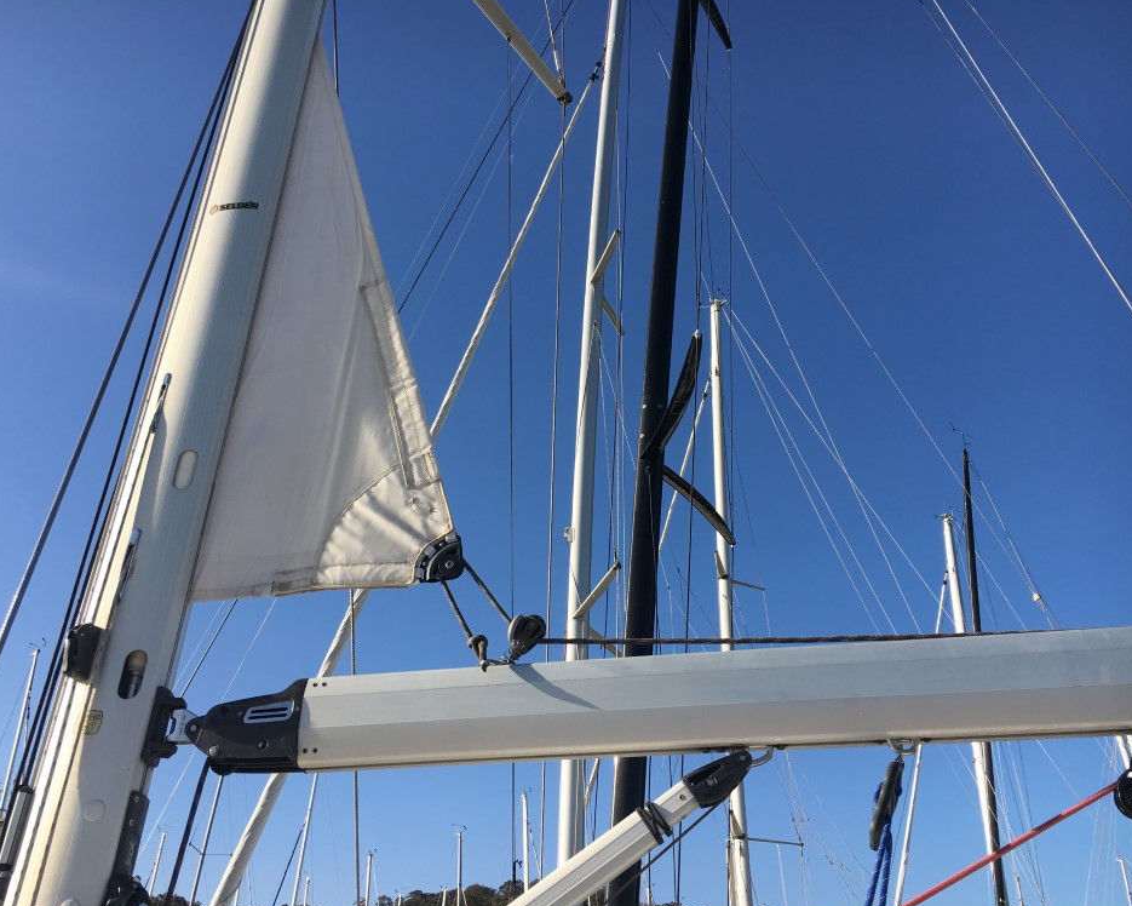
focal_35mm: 31
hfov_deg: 57.1
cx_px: 536
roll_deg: -3.0
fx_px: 1039
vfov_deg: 47.1
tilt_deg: +32.7
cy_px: 455
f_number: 2.2
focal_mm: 4.15
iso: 25
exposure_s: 1/1399
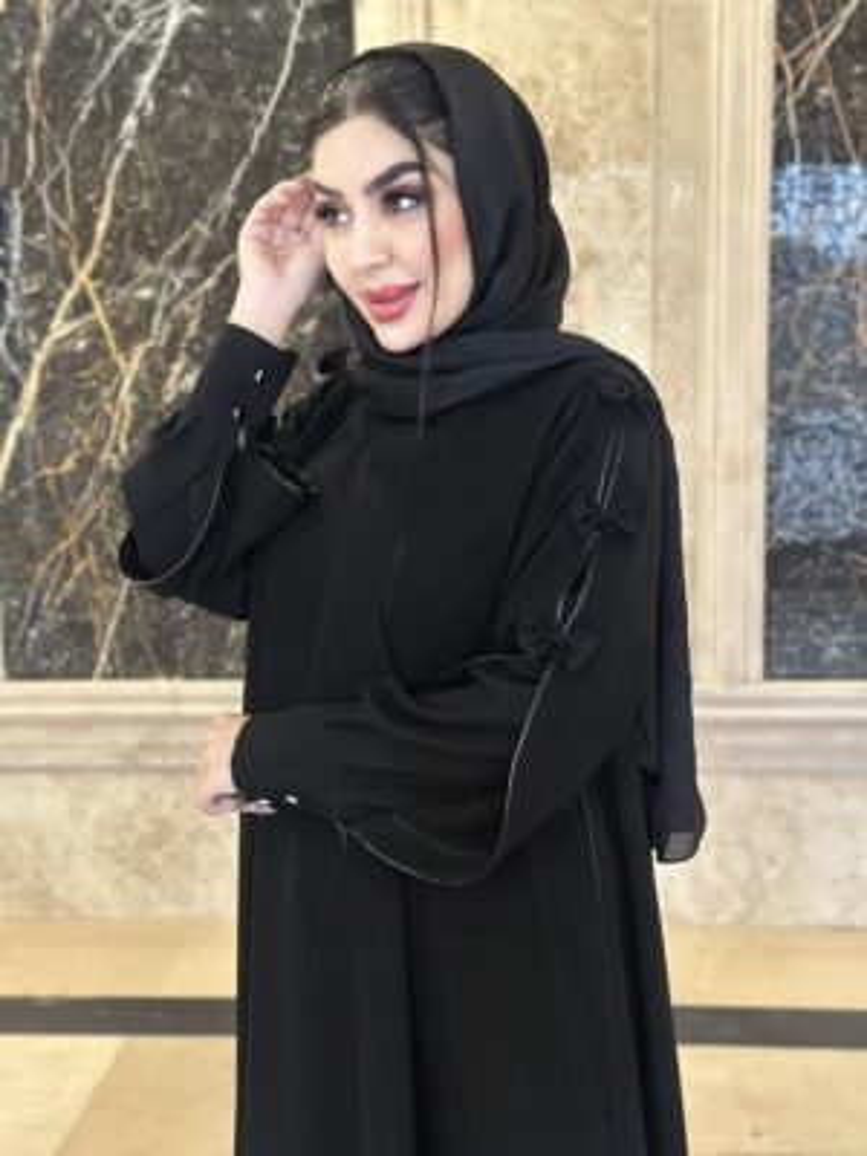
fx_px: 1603
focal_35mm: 48
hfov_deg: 30.3
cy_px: 578
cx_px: 434
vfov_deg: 39.7
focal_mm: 6.86
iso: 400
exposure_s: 1/33
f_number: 1.78
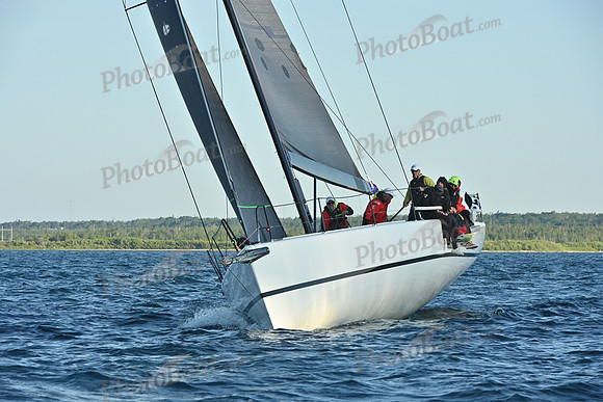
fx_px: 3351
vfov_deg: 6.9
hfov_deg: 10.3
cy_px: 201
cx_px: 302
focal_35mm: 200
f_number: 11
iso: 800
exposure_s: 1/1000
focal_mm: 200
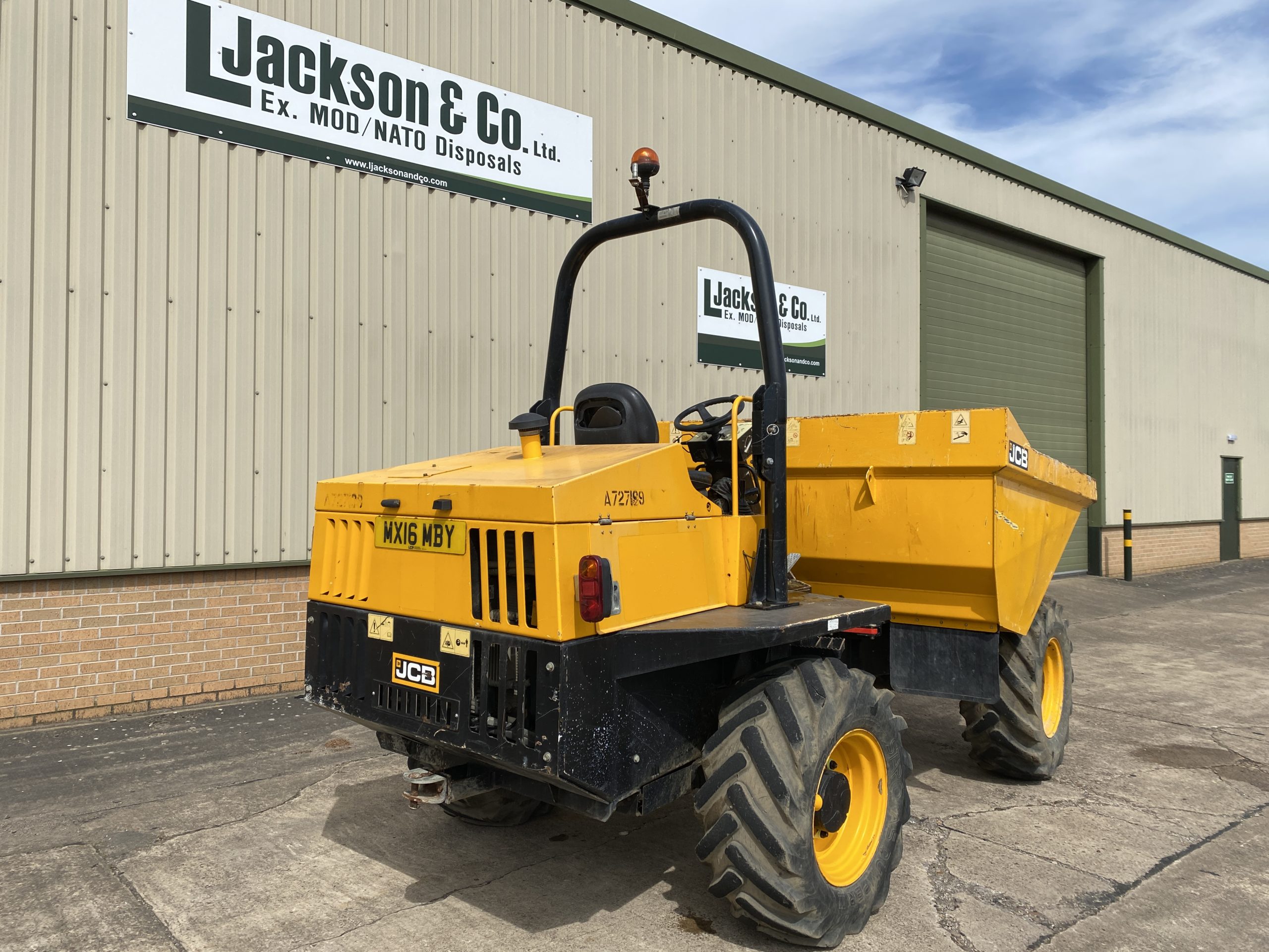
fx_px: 953
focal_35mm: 26
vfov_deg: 53.1
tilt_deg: +4.0
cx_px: 634
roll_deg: -0.1
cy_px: 476
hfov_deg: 67.3
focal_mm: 4.25
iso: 32
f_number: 1.8
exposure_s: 1/3610
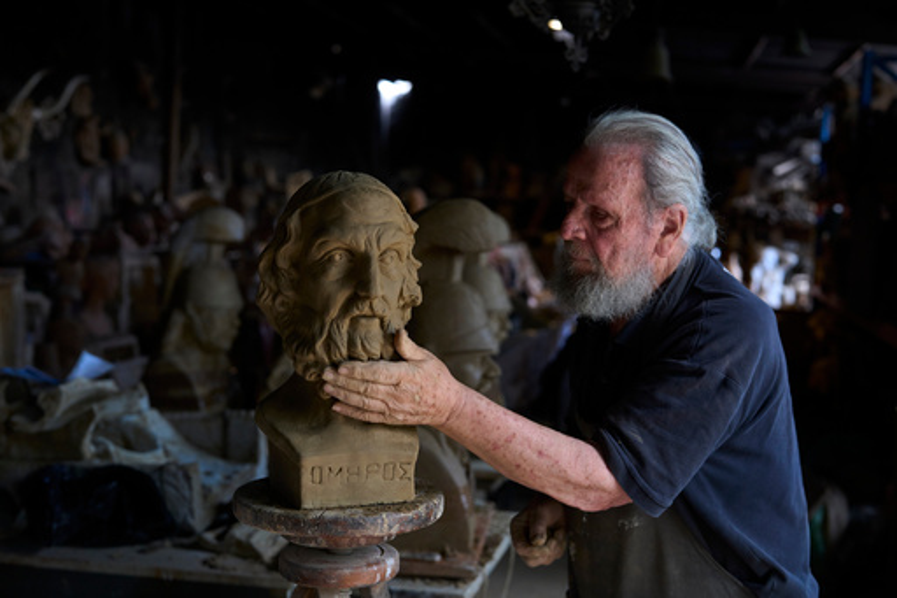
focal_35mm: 50
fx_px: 1245
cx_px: 448
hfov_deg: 39.6
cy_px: 299
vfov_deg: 27.0
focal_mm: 50
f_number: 3.2
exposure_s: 1/60
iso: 1600
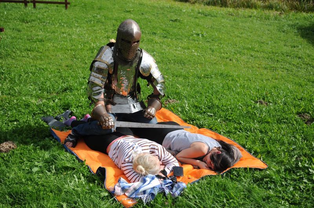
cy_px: 104
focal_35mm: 45
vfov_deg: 29.8
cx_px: 157
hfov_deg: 43.7
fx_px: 392
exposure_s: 1/2000
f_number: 2.8
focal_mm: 30
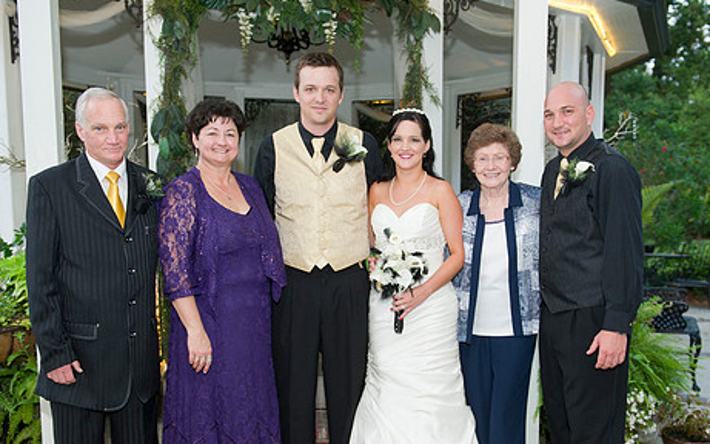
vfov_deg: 31.0
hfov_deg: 48.2
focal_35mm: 41
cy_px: 290
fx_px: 793
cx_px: 371
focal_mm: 32
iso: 800
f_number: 3.5
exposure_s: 1/100
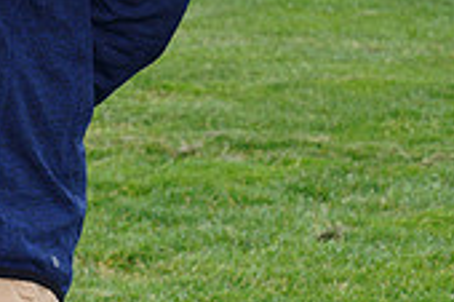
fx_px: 3565
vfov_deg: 4.8
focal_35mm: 283
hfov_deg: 7.2
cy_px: -151
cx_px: -240
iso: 200
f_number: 9
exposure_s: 1/250
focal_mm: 83
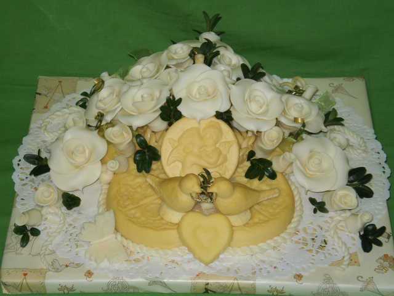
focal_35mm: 86
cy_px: 148
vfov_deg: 17.2
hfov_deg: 22.8
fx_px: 979
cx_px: 197
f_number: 5.1
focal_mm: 14.3
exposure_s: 1/50
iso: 100
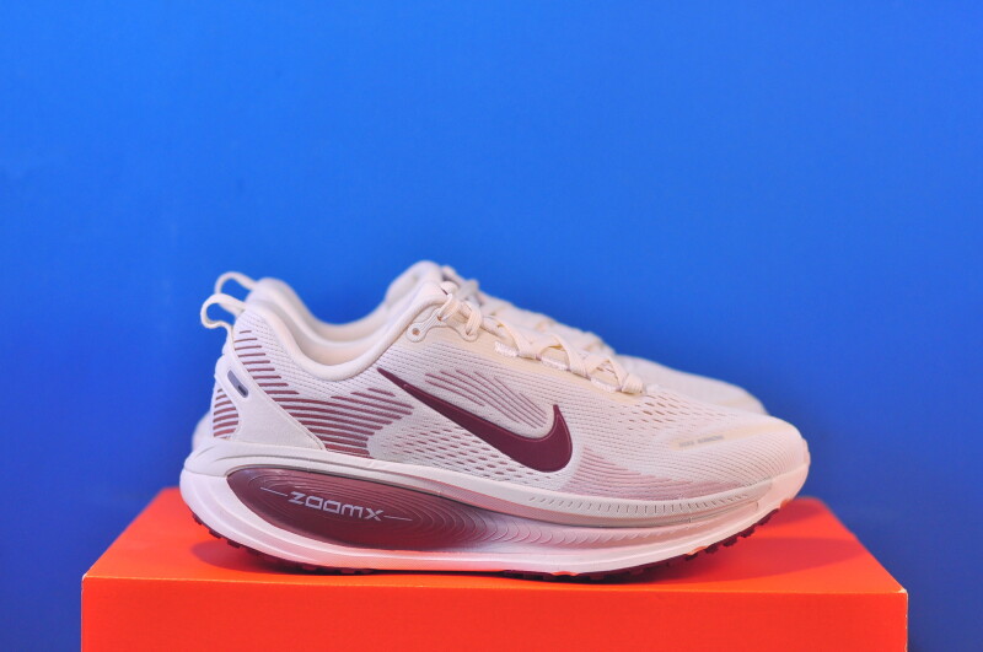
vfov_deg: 18.1
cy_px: 326
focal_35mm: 75
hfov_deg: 27.0
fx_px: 2045
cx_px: 492
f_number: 2.5
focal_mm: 50
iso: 250
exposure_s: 1/320
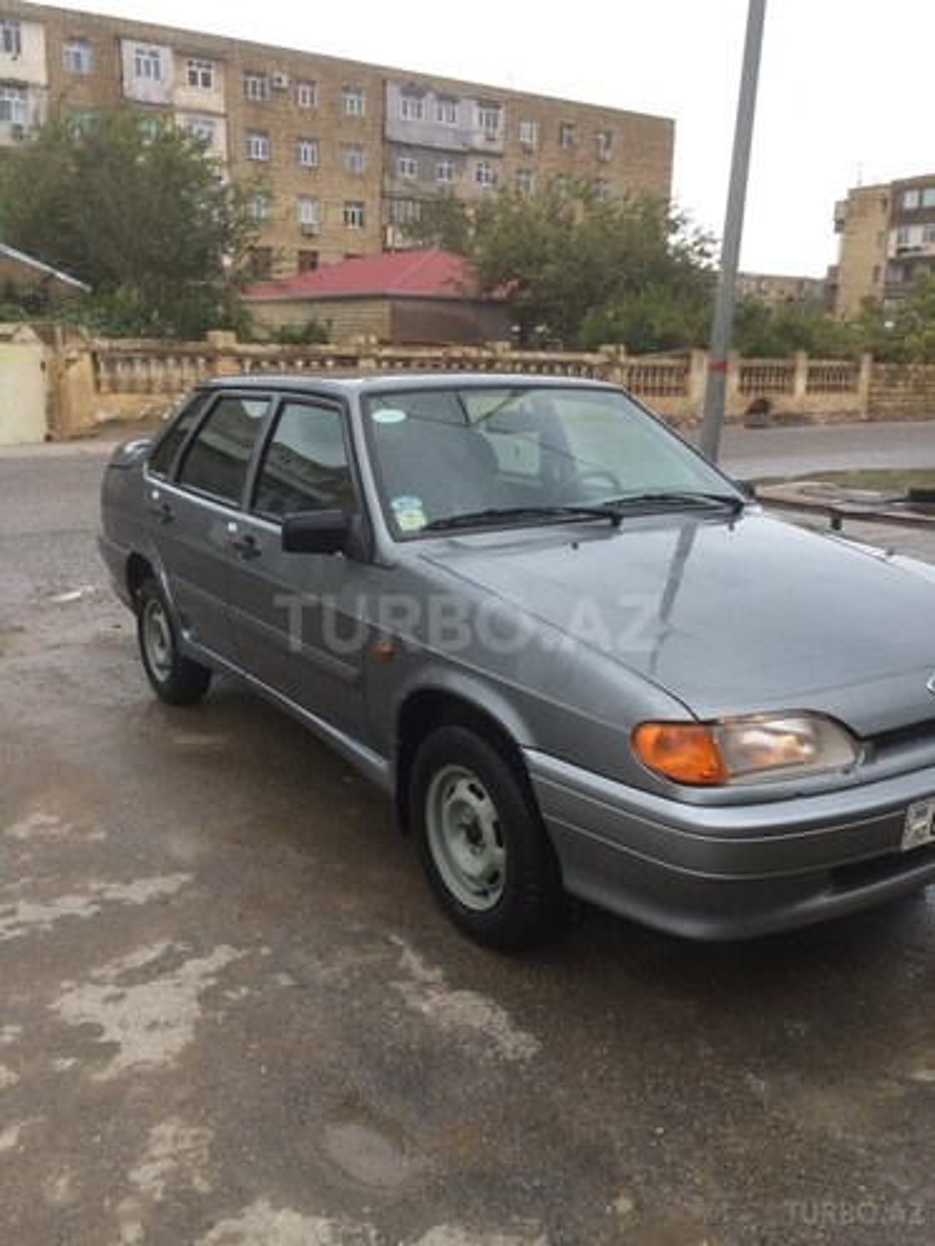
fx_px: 1044
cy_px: 623
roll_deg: -3.4
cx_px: 468
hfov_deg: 48.2
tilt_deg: -19.2
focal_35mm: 29
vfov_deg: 61.7
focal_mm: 4.15
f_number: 2.2
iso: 32
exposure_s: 1/130
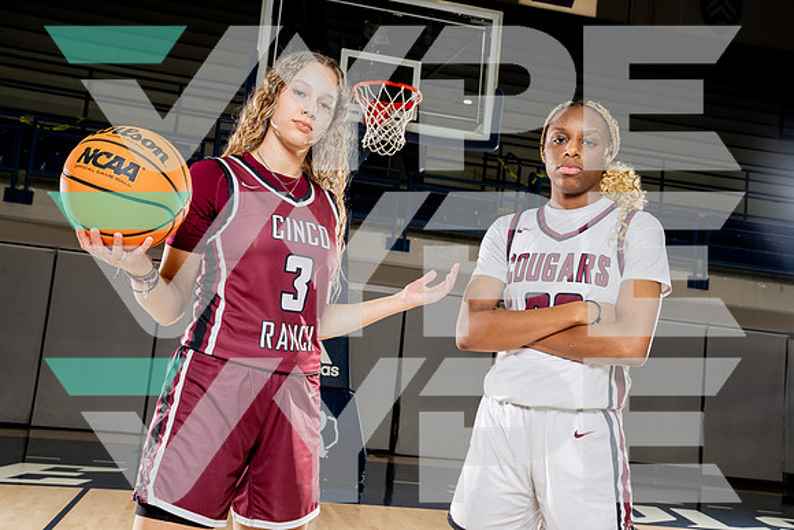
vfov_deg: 33.4
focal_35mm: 40
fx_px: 882
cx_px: 397
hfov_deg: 48.4
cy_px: 265
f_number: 8
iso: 640
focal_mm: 40
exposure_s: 1/250
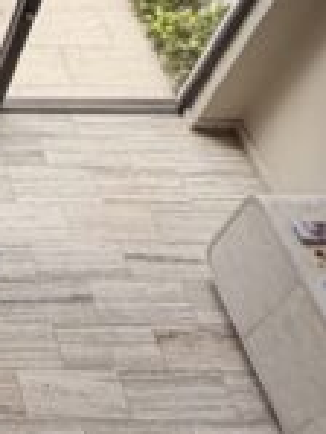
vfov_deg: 27.7
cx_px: -306
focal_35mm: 69
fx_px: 865
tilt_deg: -47.7
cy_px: 100
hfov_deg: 16.7
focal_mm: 2.22
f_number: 2.2
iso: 40
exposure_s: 1/201
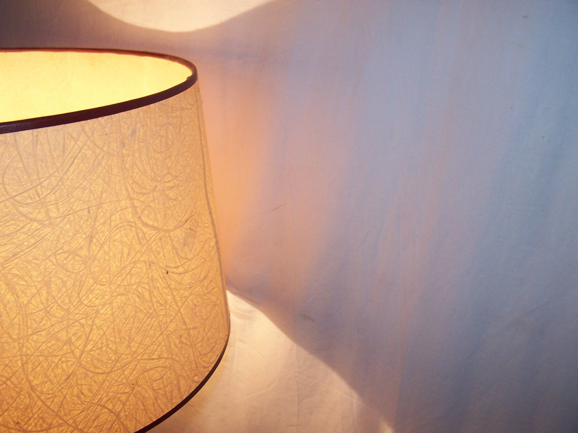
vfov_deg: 37.7
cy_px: 216
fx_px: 635
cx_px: 289
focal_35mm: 38
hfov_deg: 49.0
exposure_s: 1/60
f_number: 2.8
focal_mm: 6.3
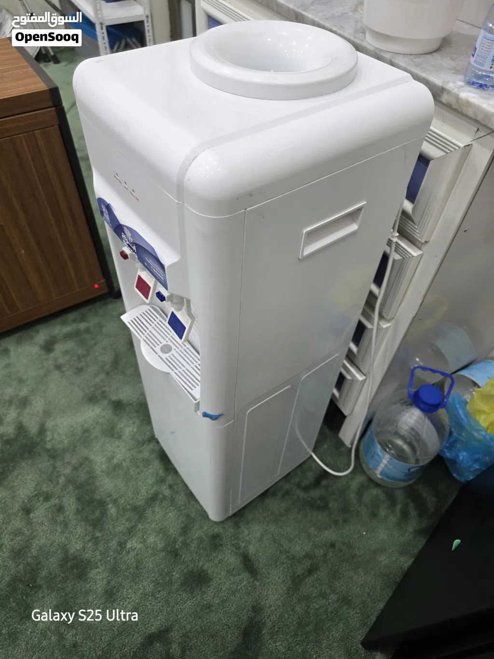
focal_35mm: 23
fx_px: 438
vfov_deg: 73.9
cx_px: 247
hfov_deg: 58.9
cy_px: 330
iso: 160
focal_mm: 6.3
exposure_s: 1/100
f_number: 1.7
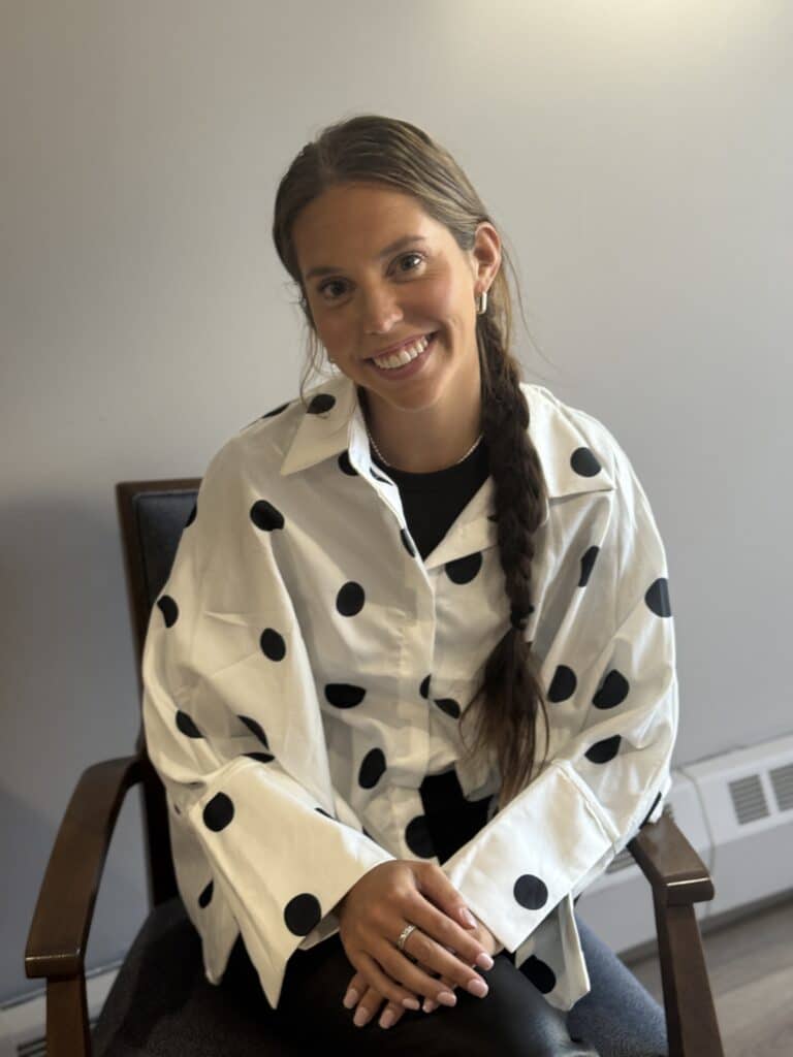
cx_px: 396
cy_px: 528
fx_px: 1466
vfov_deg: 39.7
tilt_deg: -17.1
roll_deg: +0.7
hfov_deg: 30.3
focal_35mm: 48
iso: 125
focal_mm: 6.76
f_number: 1.78
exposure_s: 1/60
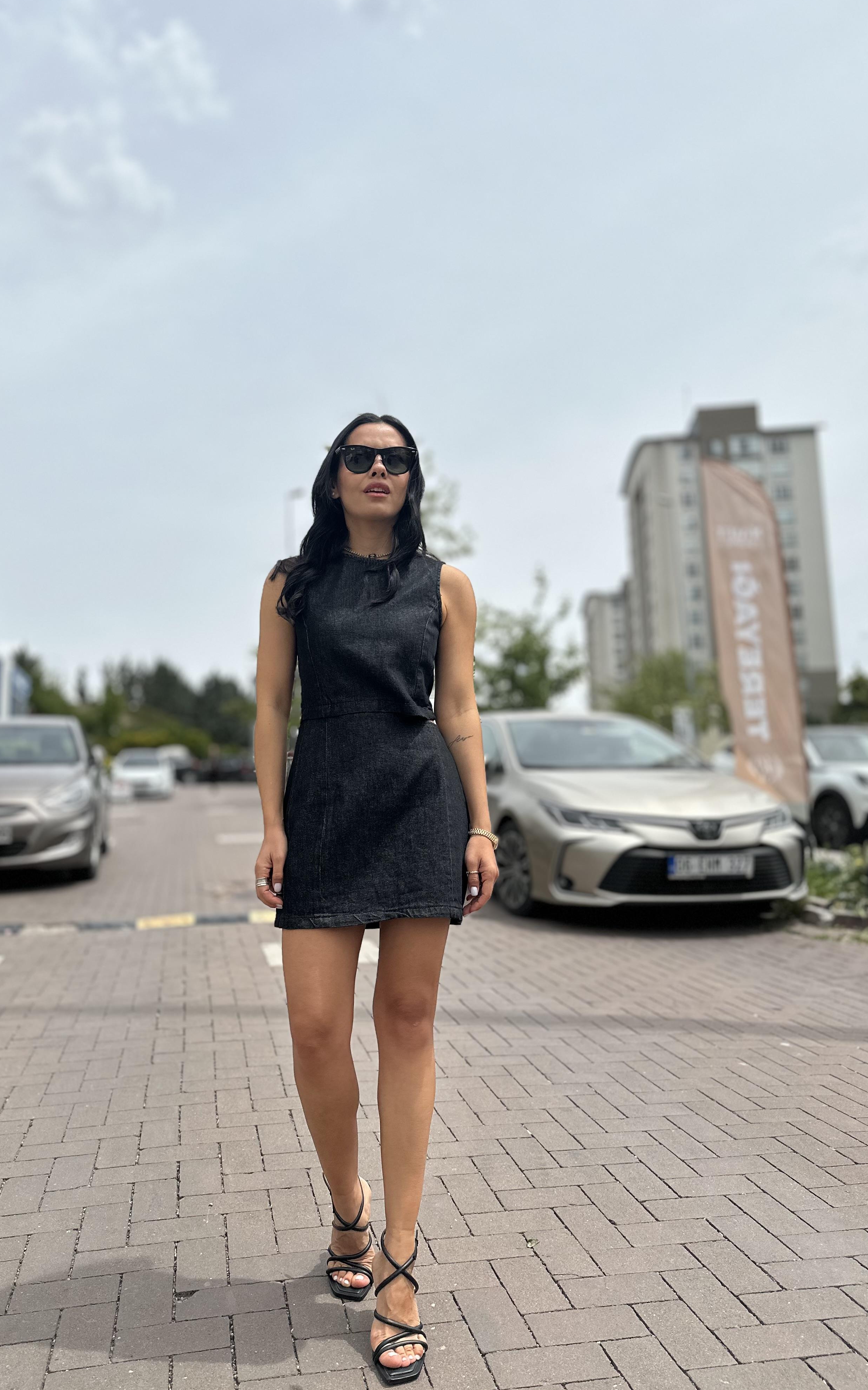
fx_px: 984
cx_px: 363
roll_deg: +0.2
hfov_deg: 47.4
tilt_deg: +7.4
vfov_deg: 70.4
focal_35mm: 26
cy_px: 689
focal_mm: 6.86
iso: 80
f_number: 1.78
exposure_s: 1/8929
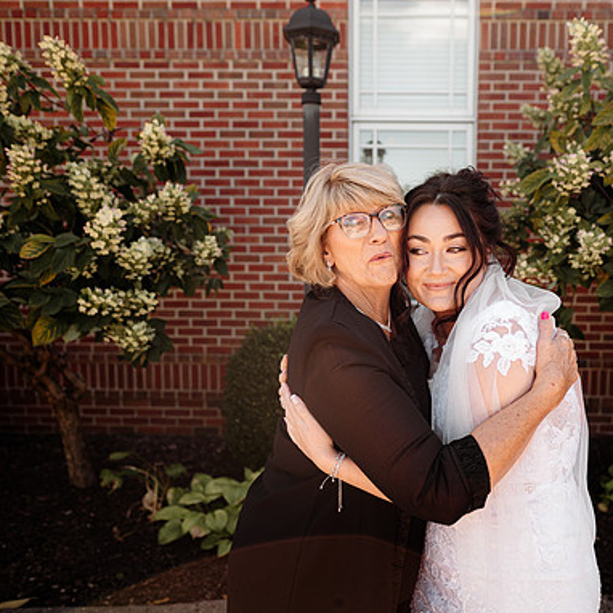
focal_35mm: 31
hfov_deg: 51.5
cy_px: 304
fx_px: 621
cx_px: 411
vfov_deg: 52.5
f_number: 2.8
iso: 250
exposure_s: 1/640
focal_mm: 24
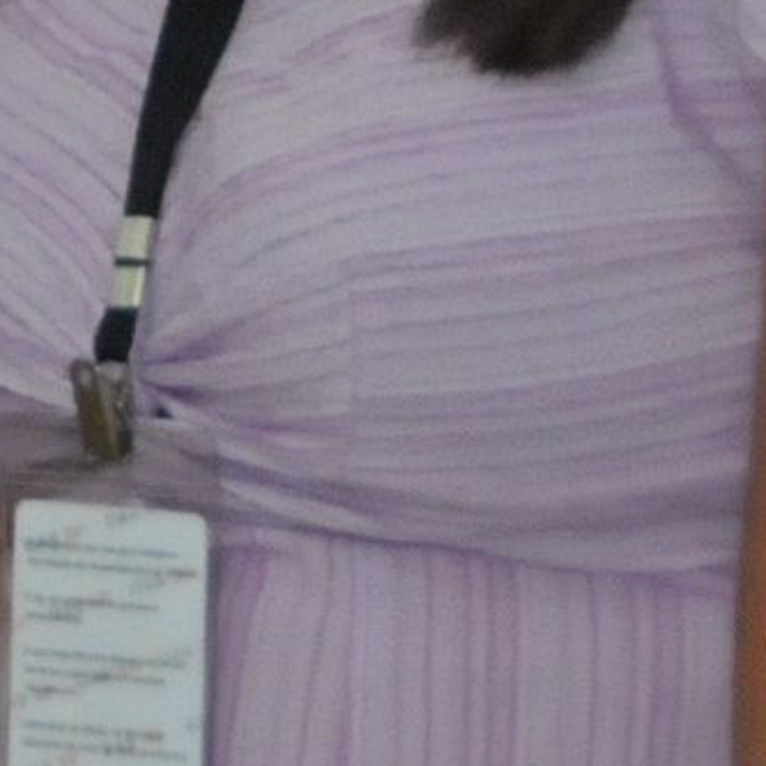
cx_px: -665
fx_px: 19521
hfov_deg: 2.2
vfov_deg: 2.2
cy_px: -787
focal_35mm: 780
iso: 3200
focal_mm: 95
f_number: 5.3
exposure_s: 1/250
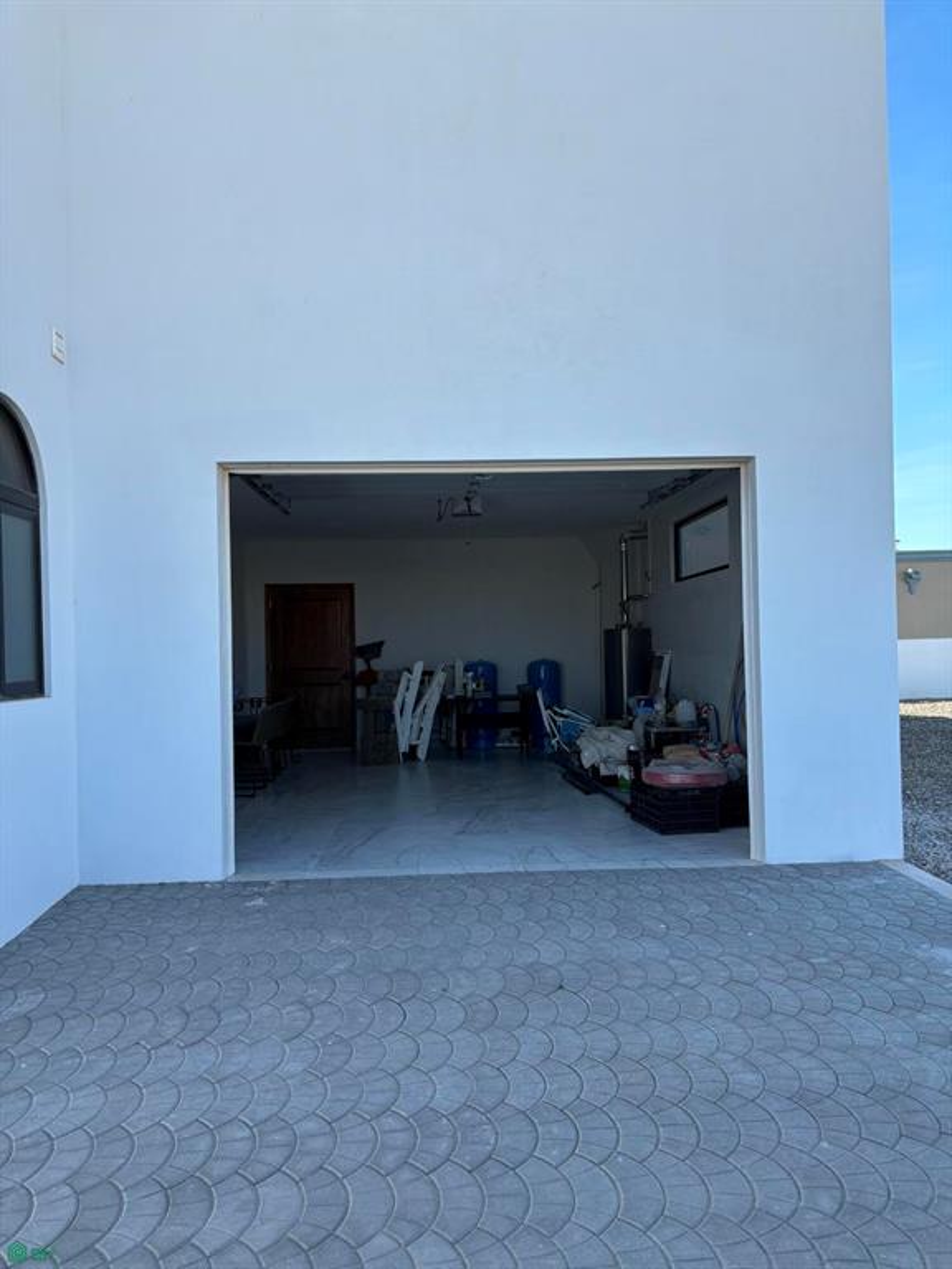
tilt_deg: +1.0
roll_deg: +0.4
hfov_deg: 53.1
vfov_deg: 67.3
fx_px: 953
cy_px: 634
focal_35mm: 26
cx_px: 476
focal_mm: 5.96
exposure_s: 1/1190
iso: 50
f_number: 1.6
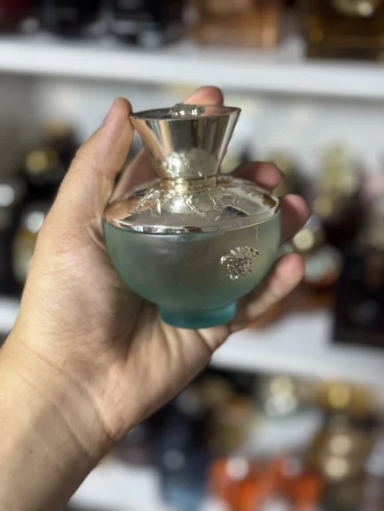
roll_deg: +0.3
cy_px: 256
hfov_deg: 30.3
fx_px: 710
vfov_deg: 39.6
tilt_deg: -36.9
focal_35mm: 48
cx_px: 192
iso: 160
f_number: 1.78
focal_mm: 6.76
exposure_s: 1/50
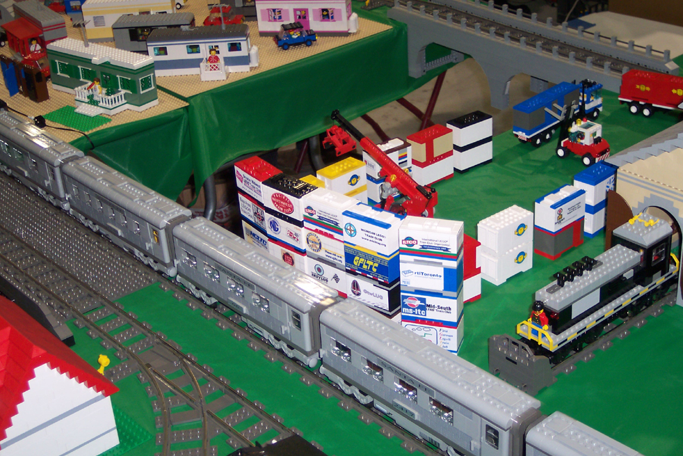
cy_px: 219
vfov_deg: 25.1
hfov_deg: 36.9
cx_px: 339
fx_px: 1025
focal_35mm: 54
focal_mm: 10.7
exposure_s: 1/30
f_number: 3.4
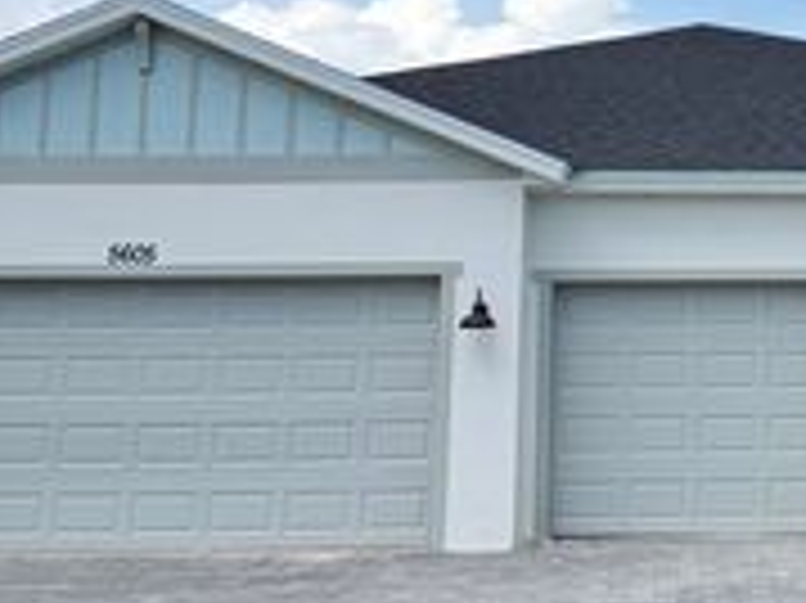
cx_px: 761
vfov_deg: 21.6
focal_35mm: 67
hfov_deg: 27.7
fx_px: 1559
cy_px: 110
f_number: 1.78
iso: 100
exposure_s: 1/2703
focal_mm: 6.76
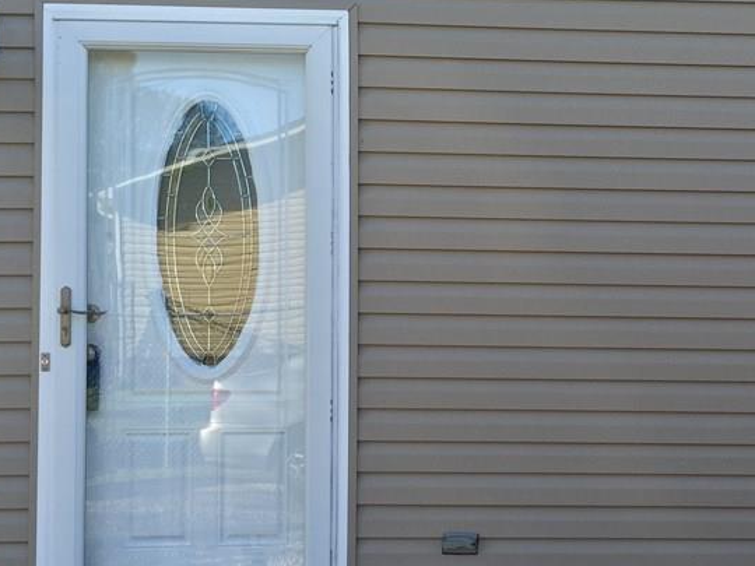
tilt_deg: +0.6
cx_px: 632
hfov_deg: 33.6
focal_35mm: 55
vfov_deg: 26.5
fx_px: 1200
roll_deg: -0.5
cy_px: 321
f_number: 2.2
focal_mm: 4.15
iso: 32
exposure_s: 1/380
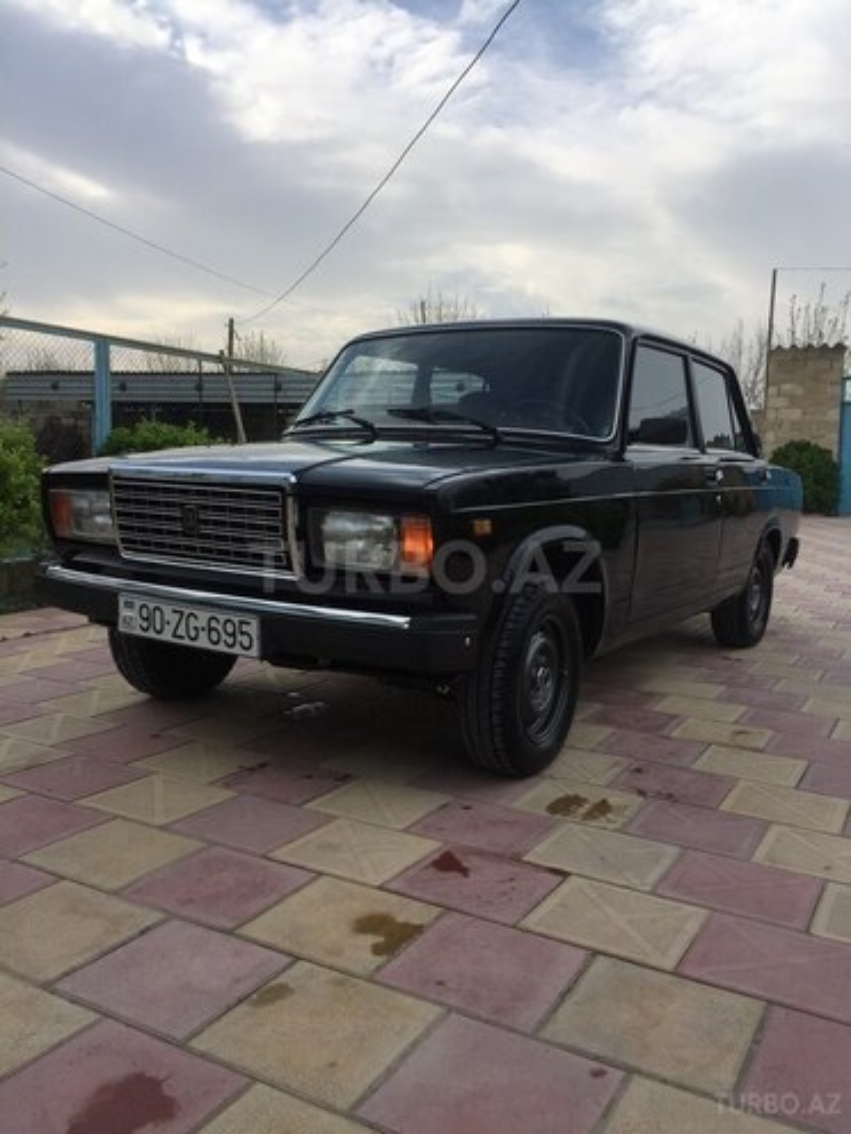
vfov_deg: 61.7
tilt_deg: -4.9
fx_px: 951
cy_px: 567
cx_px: 426
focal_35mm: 29
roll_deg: -2.8
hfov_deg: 48.2
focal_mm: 4.15
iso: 32
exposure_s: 1/760
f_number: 2.2
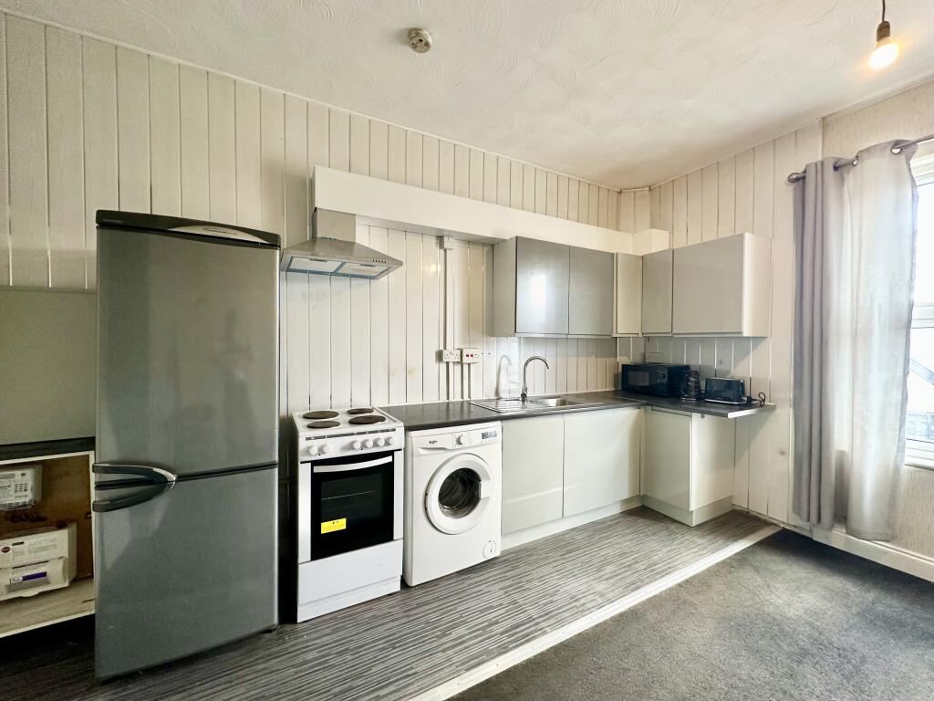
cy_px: 350
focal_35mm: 14
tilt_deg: -0.7
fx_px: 378
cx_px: 467
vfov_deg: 85.7
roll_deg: -0.7
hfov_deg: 102.1
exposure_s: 1/50
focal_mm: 2.22
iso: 160
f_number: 2.2
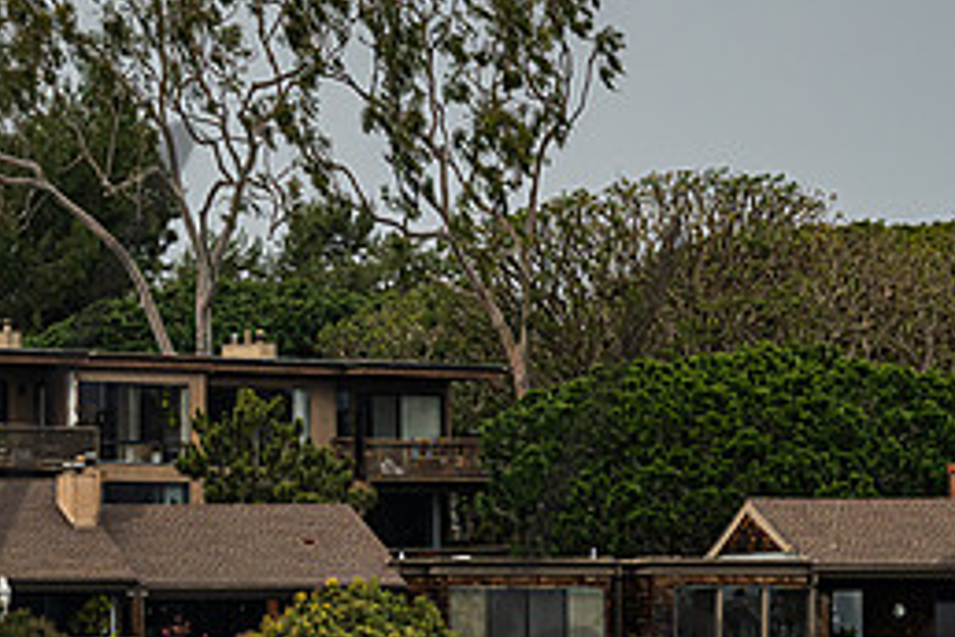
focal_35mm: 411
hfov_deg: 5.0
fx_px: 10902
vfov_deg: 3.3
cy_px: 615
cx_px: 673
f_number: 4.8
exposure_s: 1/3200
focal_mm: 155
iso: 320
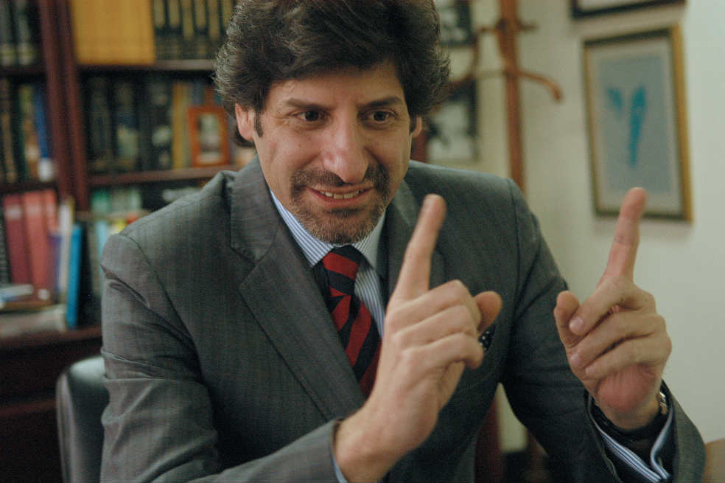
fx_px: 1359
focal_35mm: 68
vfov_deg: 20.1
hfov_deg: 29.9
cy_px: 242
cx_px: 362
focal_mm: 45
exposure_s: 1/50
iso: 1000
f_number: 2.8
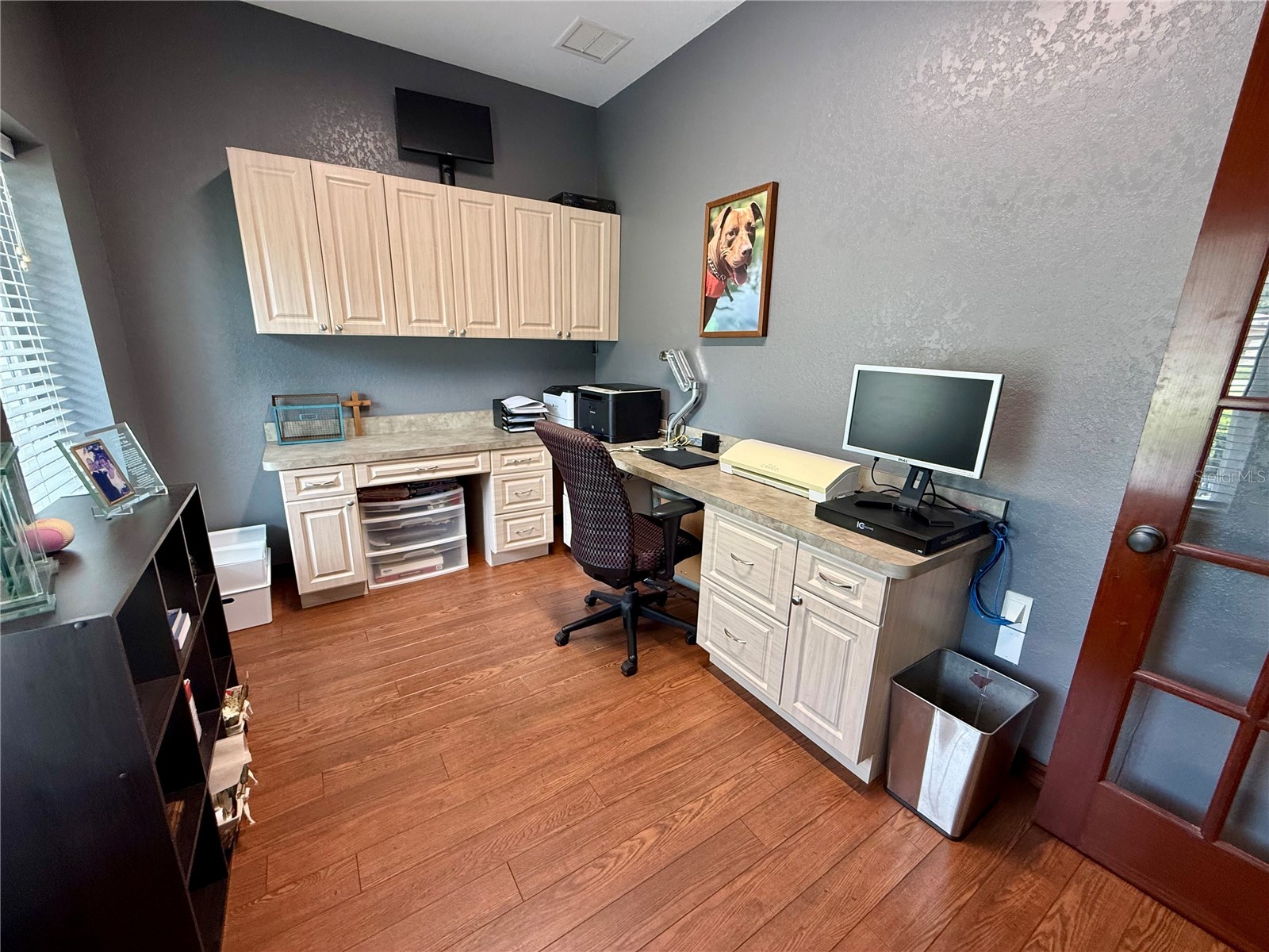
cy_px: 476
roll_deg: -0.9
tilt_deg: -14.4
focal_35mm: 14
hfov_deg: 102.1
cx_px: 634
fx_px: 513
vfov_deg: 85.7
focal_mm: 2.22
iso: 200
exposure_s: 1/60
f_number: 2.2
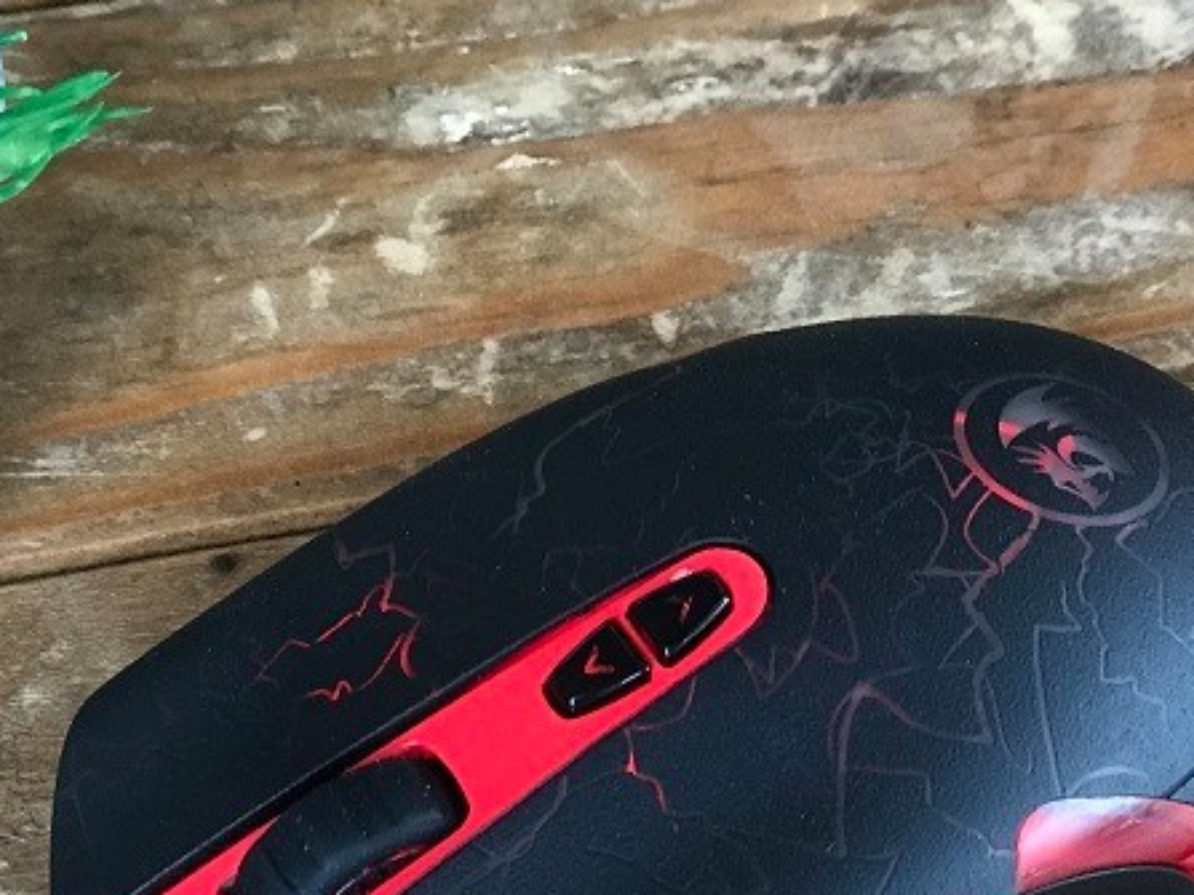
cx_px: 475
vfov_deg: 14.4
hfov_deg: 19.2
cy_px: 660
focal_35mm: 102
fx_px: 3517
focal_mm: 6.6
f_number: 2.8
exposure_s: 1/50
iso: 160
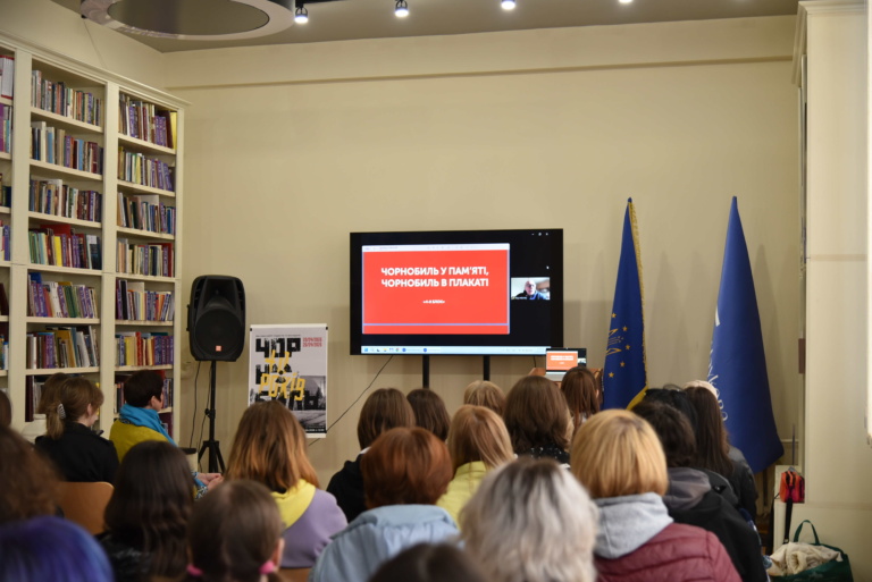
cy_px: 291
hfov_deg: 39.6
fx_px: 1212
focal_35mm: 50
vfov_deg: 27.0
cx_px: 436
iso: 640
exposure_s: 1/60
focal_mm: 50
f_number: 4
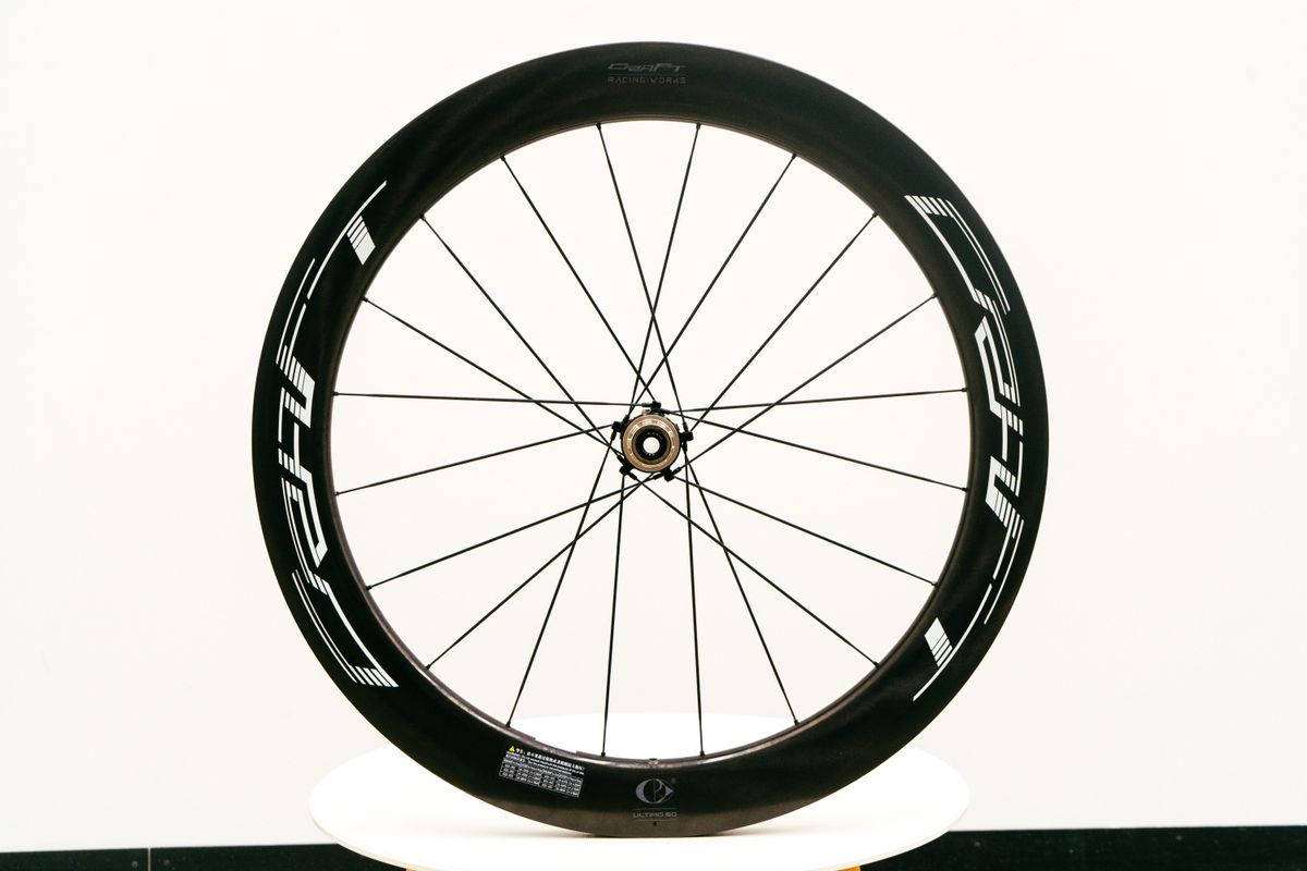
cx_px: 654
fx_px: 1452
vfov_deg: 33.4
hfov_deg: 48.5
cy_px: 436
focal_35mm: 40
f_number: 8
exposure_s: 1/125
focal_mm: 40
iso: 2500
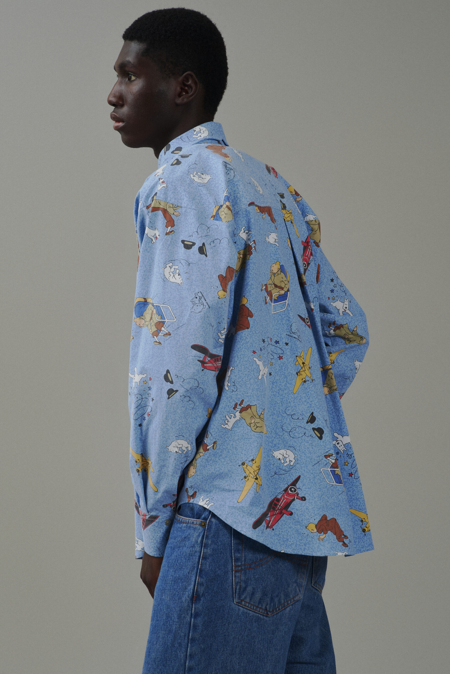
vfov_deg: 19.4
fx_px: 1967
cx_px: 225
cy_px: 337
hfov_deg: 13.1
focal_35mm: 105
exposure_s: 1/125
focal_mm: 105
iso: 200
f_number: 10
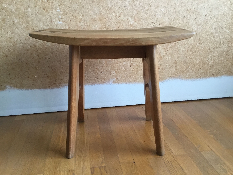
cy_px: 88
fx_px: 209
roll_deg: +1.0
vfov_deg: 45.4
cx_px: 116
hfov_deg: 58.4
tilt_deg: -17.9
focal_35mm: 31
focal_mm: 3.3
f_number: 2.4
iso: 100
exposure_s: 1/33
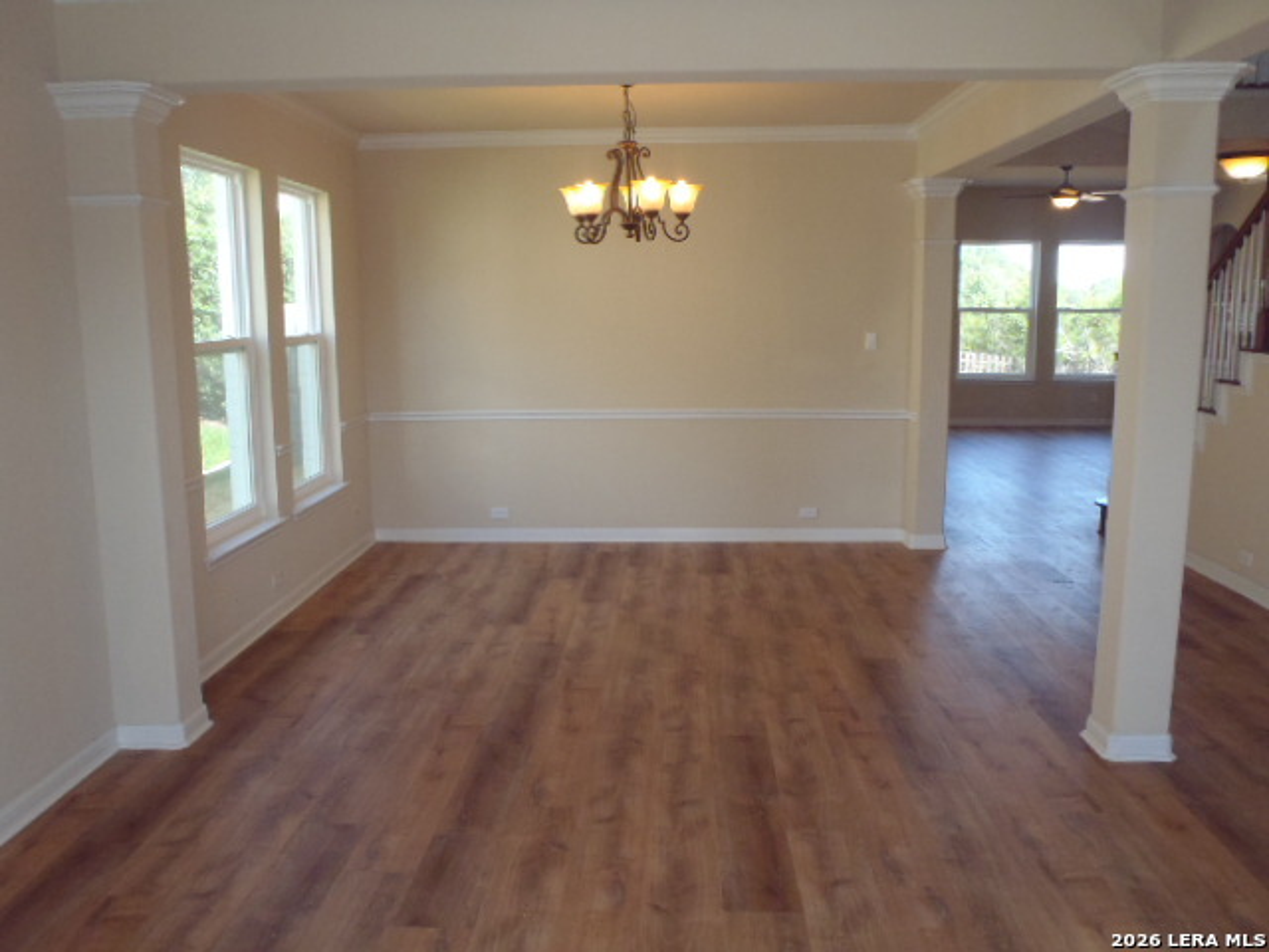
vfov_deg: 49.7
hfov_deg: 63.4
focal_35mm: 28
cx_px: 634
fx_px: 1026
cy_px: 476
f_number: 3.9
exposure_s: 1/80
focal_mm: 5
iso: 250
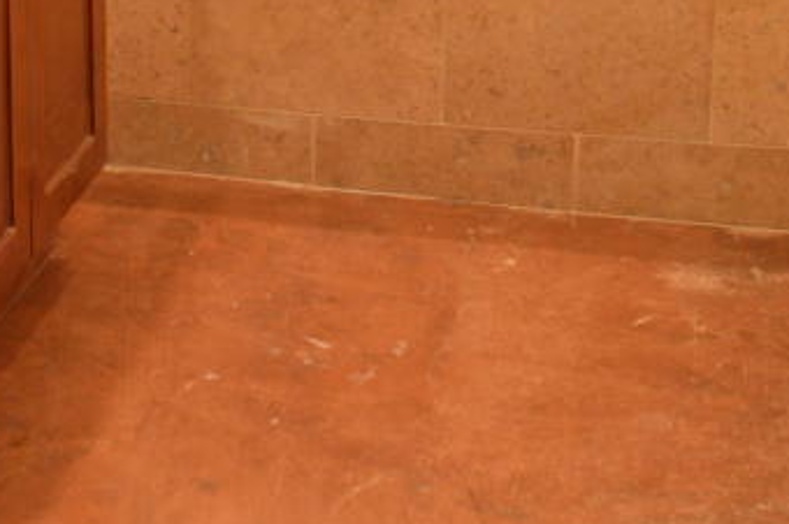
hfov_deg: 19.6
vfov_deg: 12.5
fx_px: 2233
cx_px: 48
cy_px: -357
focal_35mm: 102
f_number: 3.8
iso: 500
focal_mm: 20
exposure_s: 1/15
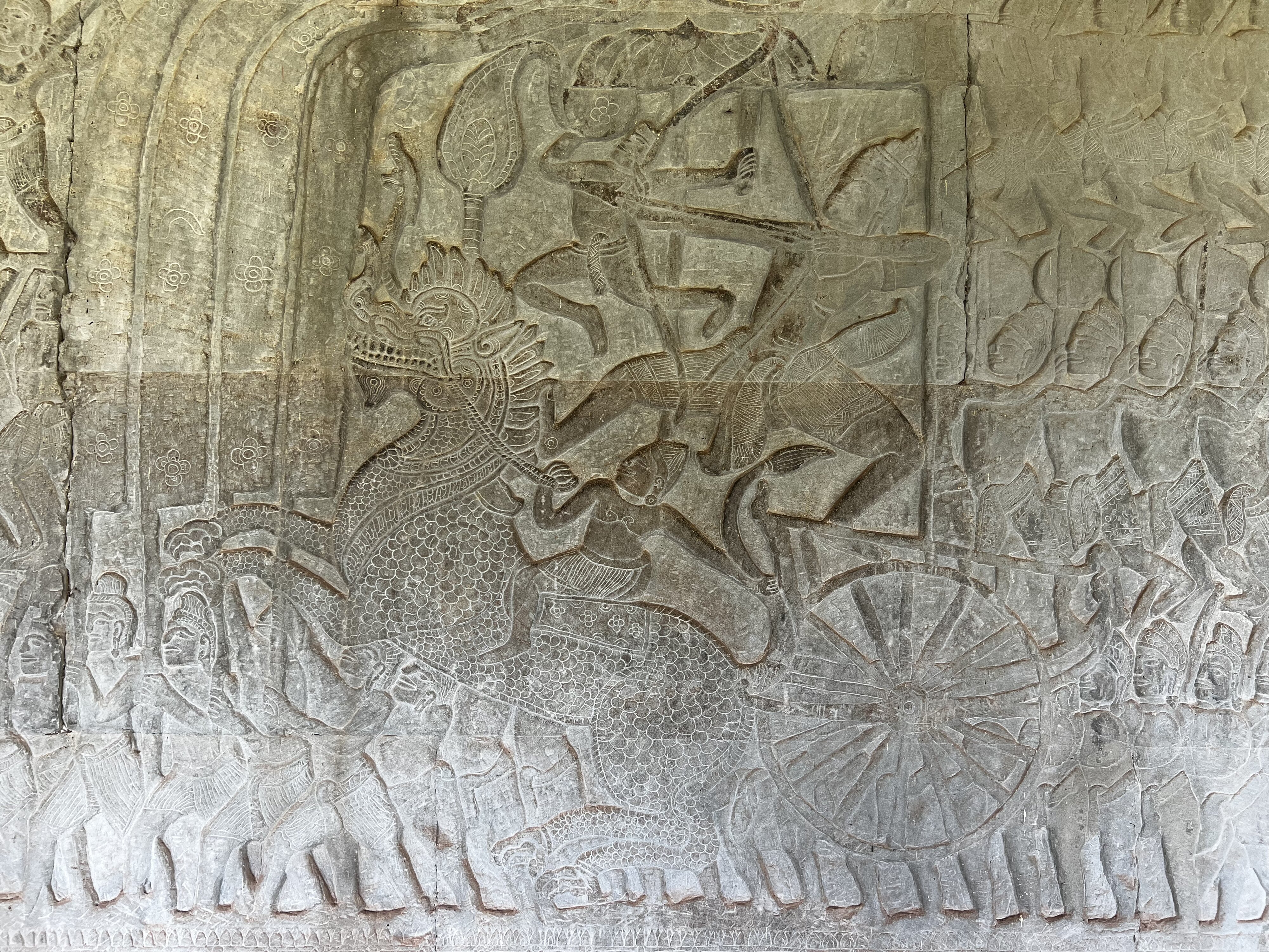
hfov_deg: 67.3
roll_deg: -0.2
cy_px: 476
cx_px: 634
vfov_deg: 53.1
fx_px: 953
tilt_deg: +1.7
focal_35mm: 26
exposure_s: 1/121
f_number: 1.5
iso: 64
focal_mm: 5.7
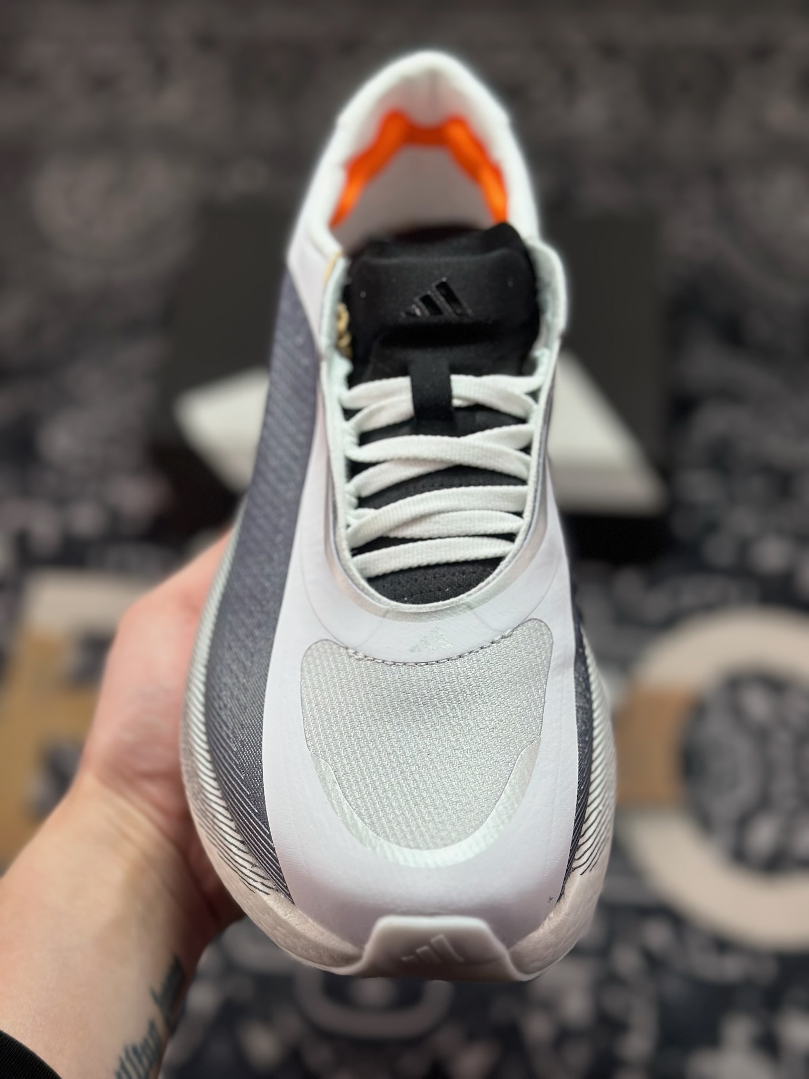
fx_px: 1496
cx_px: 404
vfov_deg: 39.7
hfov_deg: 30.3
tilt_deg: -53.7
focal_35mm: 48
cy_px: 540
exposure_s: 1/1433
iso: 80
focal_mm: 6.86
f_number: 1.78
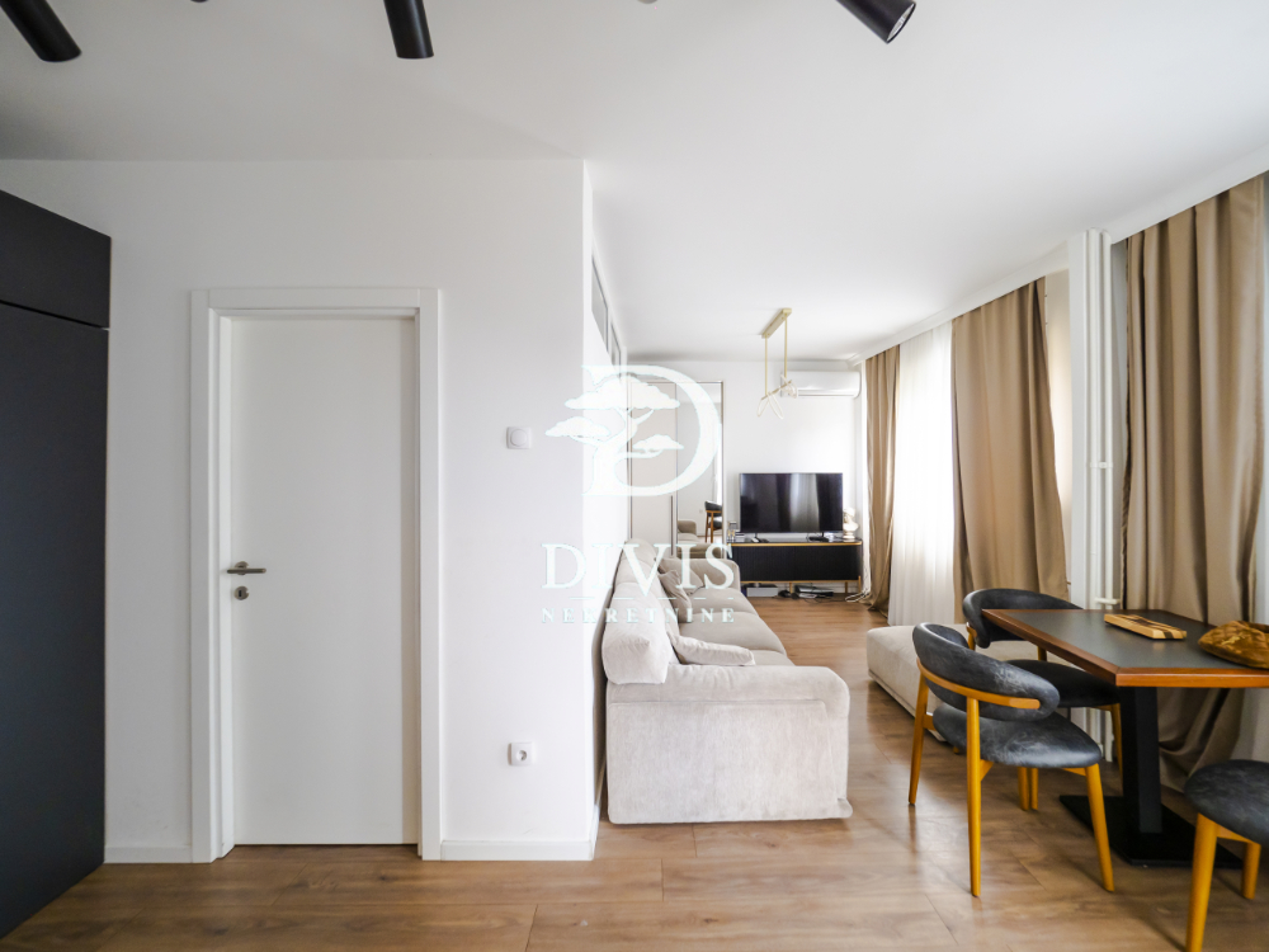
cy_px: 476
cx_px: 634
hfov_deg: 102.1
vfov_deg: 85.7
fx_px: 513
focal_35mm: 14
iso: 400
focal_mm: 7
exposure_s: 1/60
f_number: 4
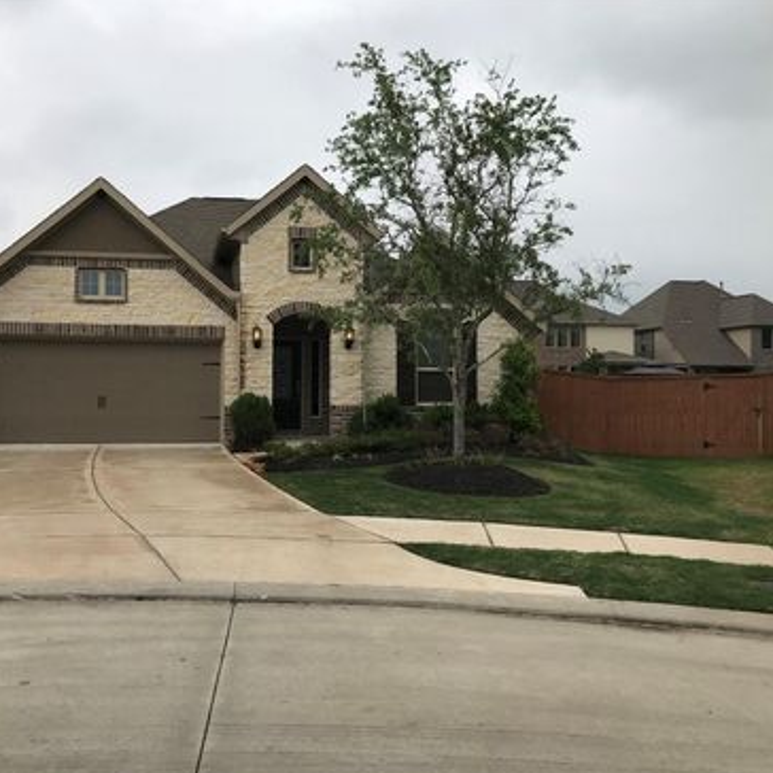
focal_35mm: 34
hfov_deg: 48.0
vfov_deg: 48.5
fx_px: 859
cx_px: 289
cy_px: 388
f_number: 1.8
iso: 20
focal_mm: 3.99
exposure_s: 1/1916
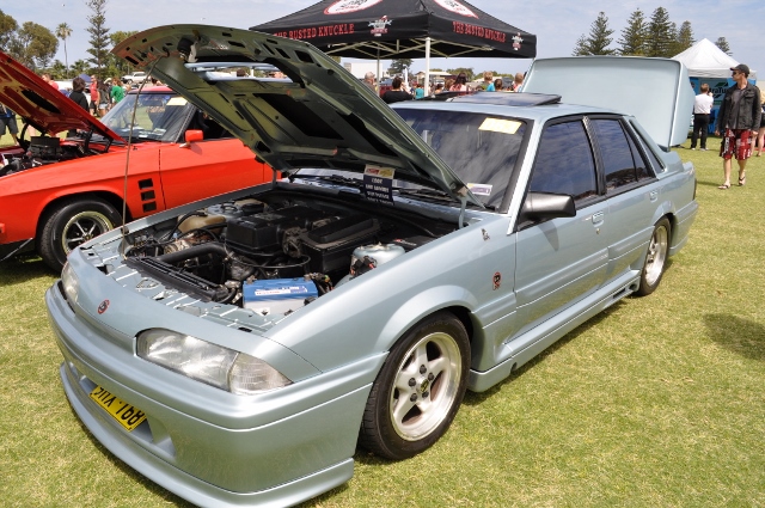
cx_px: 382
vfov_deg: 47.8
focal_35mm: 27
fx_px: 573
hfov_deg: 67.4
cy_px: 254
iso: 500
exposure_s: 1/500
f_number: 11
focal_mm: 18
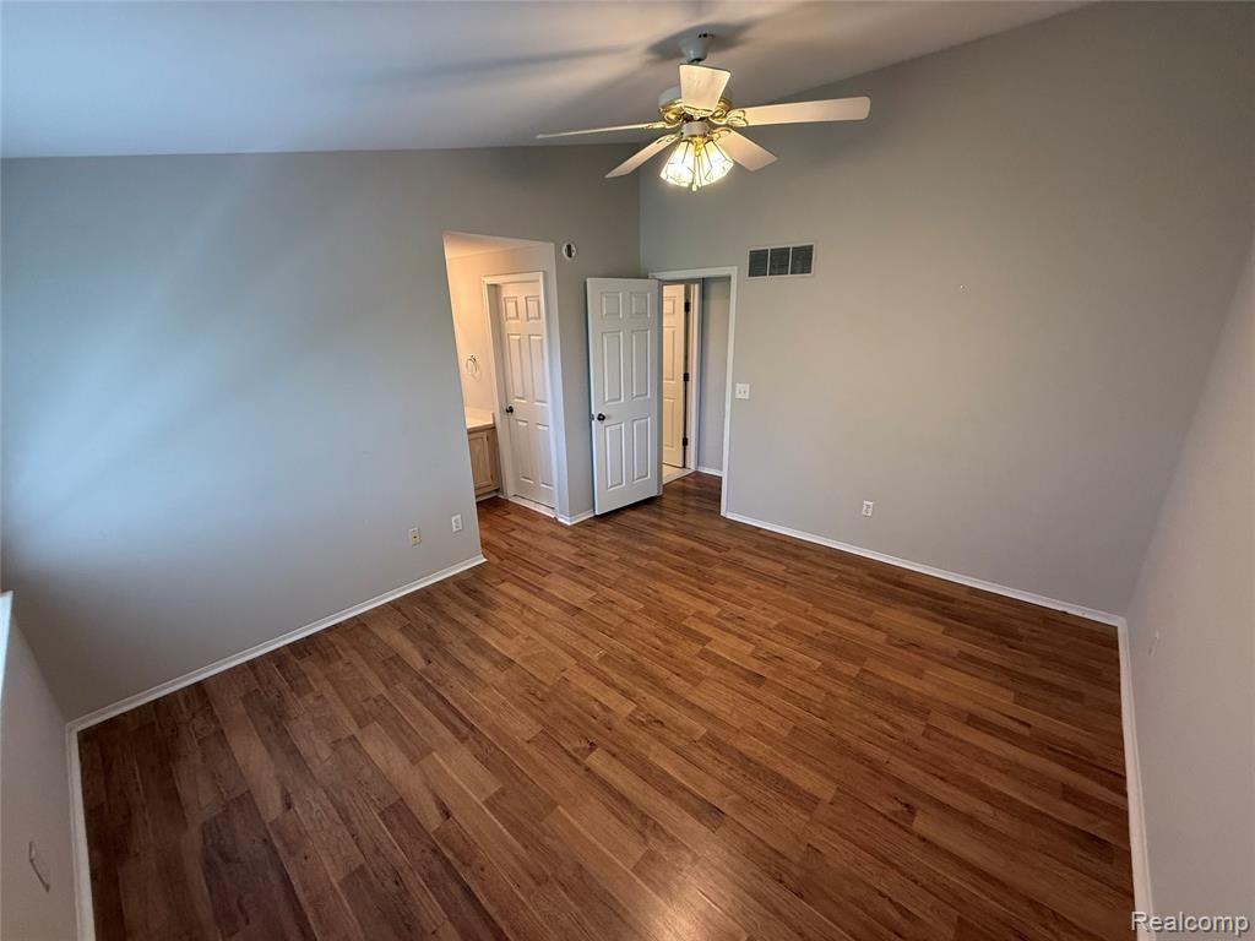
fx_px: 508
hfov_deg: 102.1
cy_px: 470
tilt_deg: -16.3
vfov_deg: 85.7
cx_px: 628
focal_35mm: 14
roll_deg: +1.4
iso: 320
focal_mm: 2.22
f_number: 2.2
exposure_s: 1/120
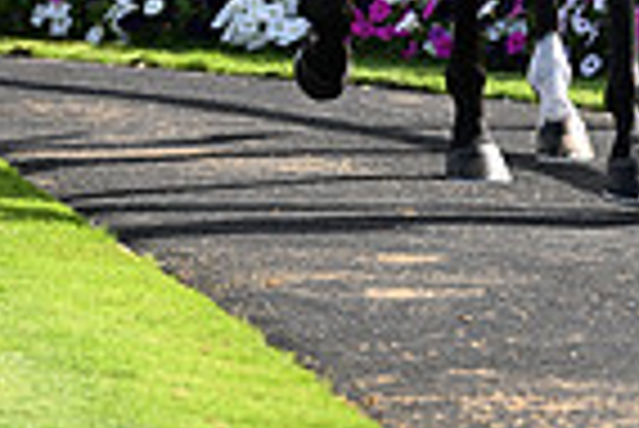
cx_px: 585
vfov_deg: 2.2
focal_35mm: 632
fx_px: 11229
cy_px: -509
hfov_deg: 3.3
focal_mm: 200
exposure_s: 1/1600
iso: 500
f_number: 5
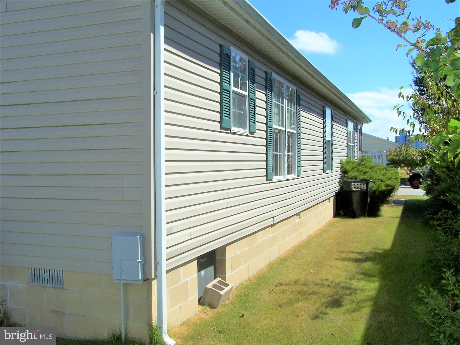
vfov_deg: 37.7
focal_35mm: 38
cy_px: 172
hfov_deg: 49.0
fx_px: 505
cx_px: 230
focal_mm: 6.3
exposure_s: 1/500
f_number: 5.6
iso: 80
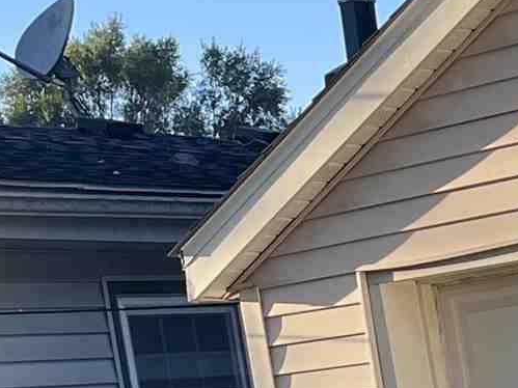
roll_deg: +6.9
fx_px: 2394
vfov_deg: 8.6
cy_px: 841
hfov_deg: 11.3
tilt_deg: -11.1
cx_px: 977
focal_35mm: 160
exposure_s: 1/766
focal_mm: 5.1
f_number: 1.6
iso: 50
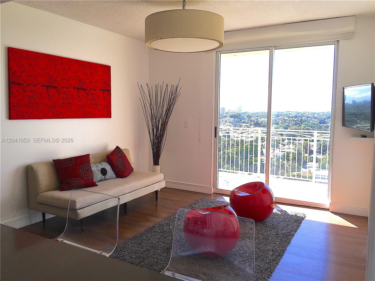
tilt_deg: -4.6
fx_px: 314
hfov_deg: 61.7
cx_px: 188
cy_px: 140
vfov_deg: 48.2
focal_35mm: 29
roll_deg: -0.7
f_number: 2.2
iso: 25
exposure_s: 1/125
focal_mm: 4.15
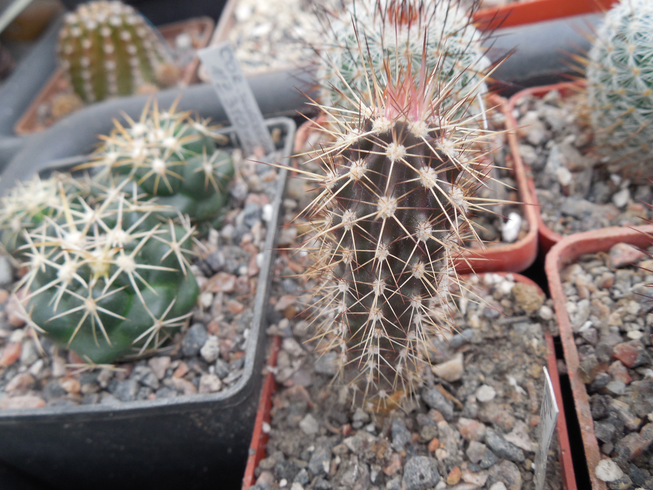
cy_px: 245
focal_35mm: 31
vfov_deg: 45.4
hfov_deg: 58.4
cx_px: 326
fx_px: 585
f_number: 3.6
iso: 125
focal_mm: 5.6
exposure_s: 1/60
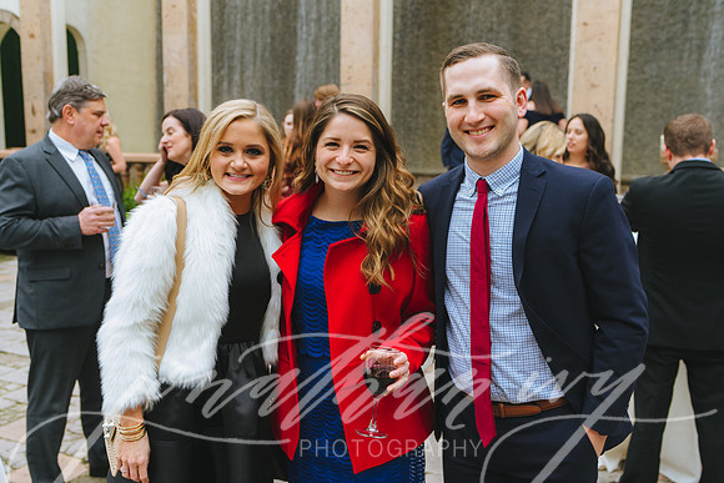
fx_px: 704
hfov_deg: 54.4
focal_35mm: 35
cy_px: 242
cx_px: 362
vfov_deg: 37.9
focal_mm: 35
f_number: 3.5
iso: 1600
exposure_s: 1/250
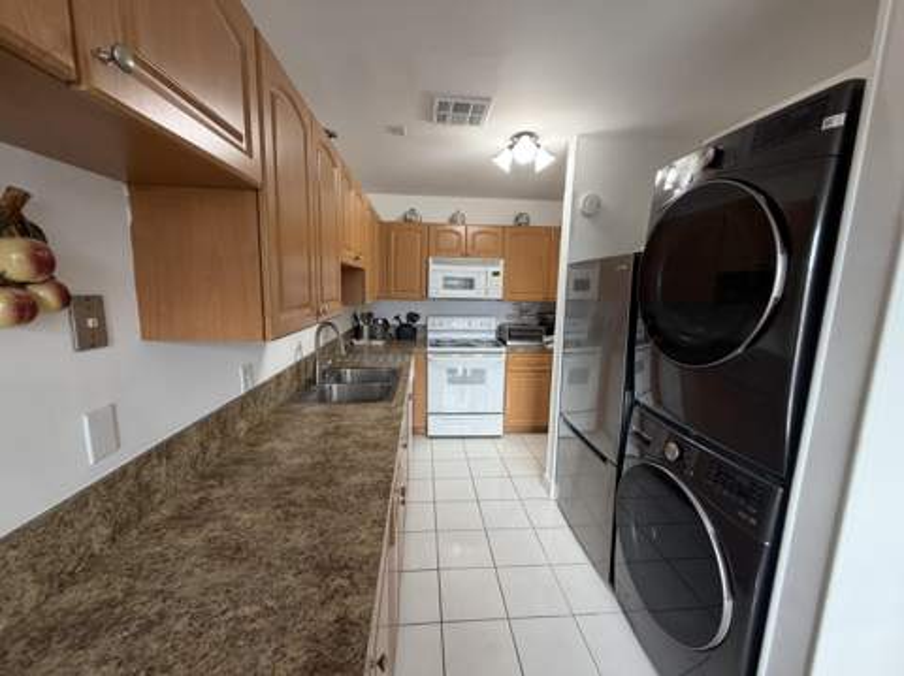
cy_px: 338
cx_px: 452
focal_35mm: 14
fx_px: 365
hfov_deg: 102.1
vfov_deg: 85.6
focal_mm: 2.22
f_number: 2.2
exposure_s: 1/60
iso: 200
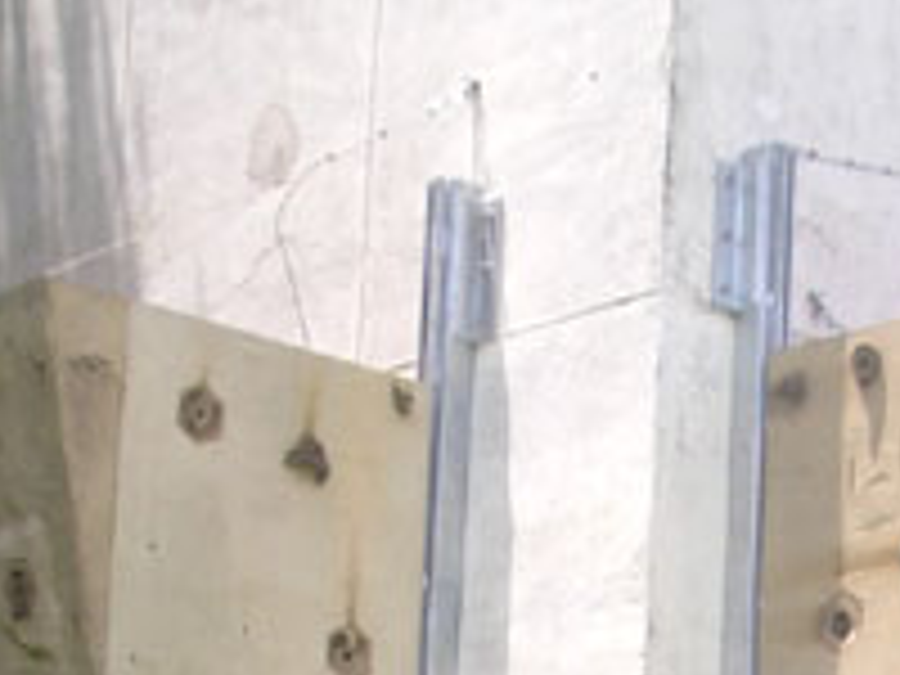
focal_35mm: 140
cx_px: 711
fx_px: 3640
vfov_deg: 10.2
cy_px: 1094
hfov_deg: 14.0
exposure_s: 1/200
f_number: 4.3
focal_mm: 5.8
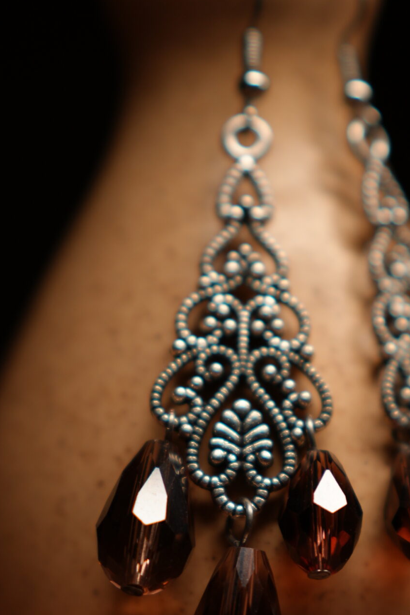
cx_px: 185
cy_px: 526
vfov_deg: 19.2
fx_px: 1794
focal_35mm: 105
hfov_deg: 13.0
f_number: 1.8
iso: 125
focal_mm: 35
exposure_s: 1/100
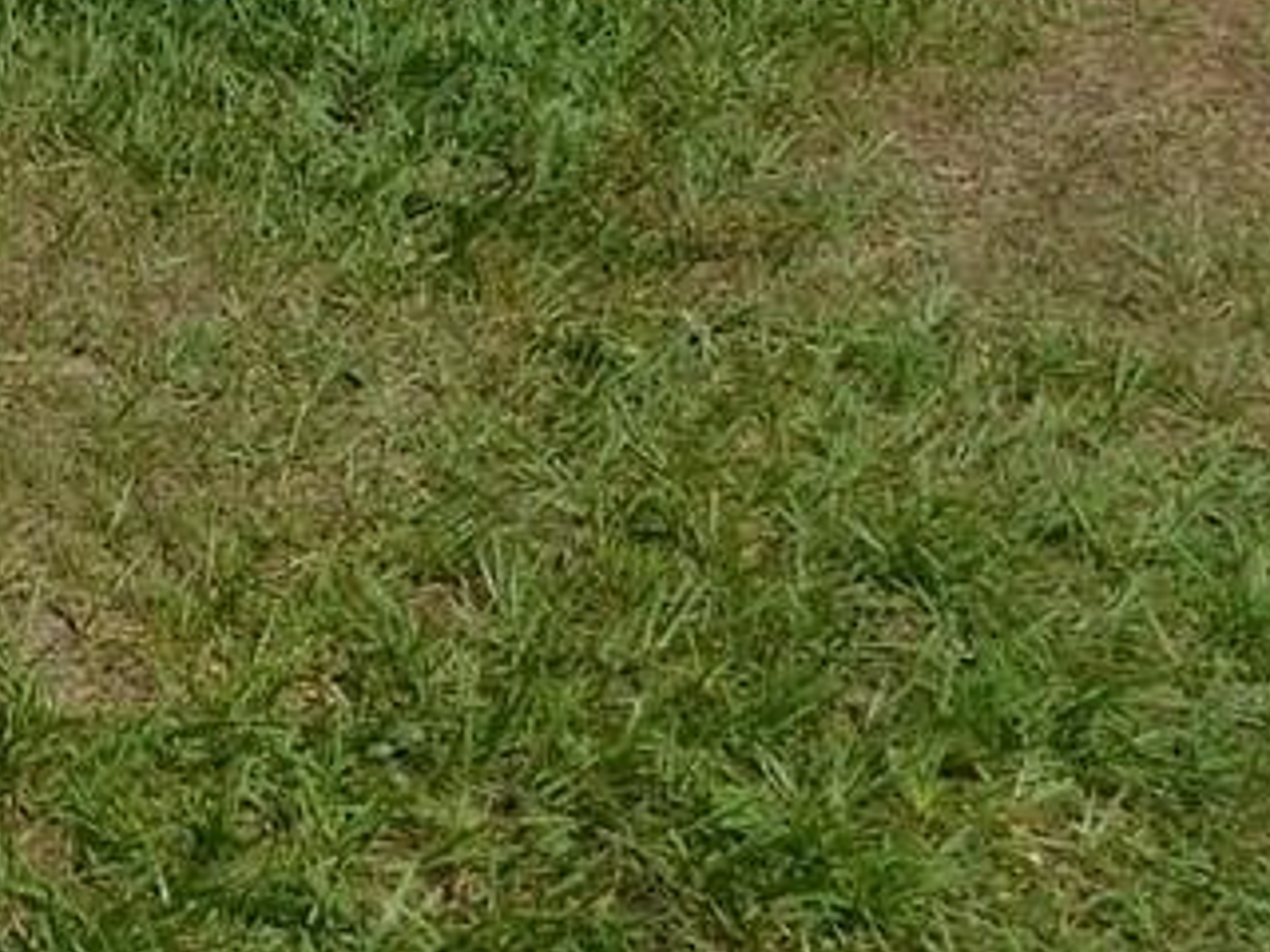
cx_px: -544
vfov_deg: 12.1
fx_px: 4219
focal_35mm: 115
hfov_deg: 15.9
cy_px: -599
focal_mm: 4
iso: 125
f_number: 6
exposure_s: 1/800
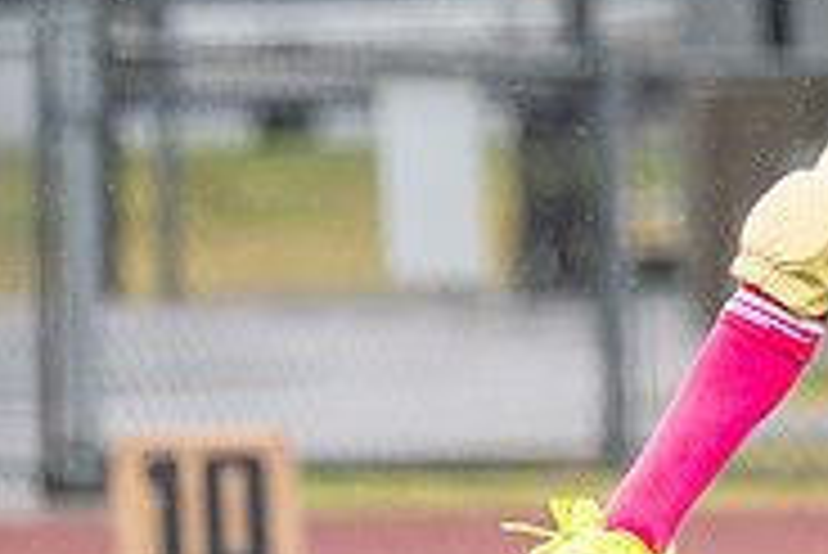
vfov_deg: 1.2
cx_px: 1522
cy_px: -119
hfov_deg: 1.8
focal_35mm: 1118
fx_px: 25734
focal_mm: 167
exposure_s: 1/1000
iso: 400
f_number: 2.8
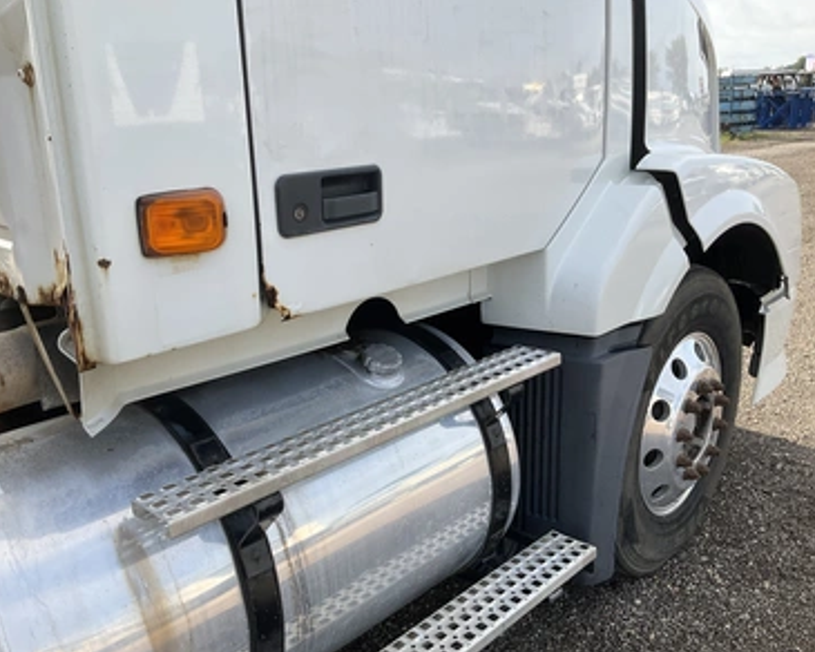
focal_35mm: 31
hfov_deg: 57.1
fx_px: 748
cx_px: 386
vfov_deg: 47.1
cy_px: 333
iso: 25
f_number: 1.8
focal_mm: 3
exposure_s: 1/869
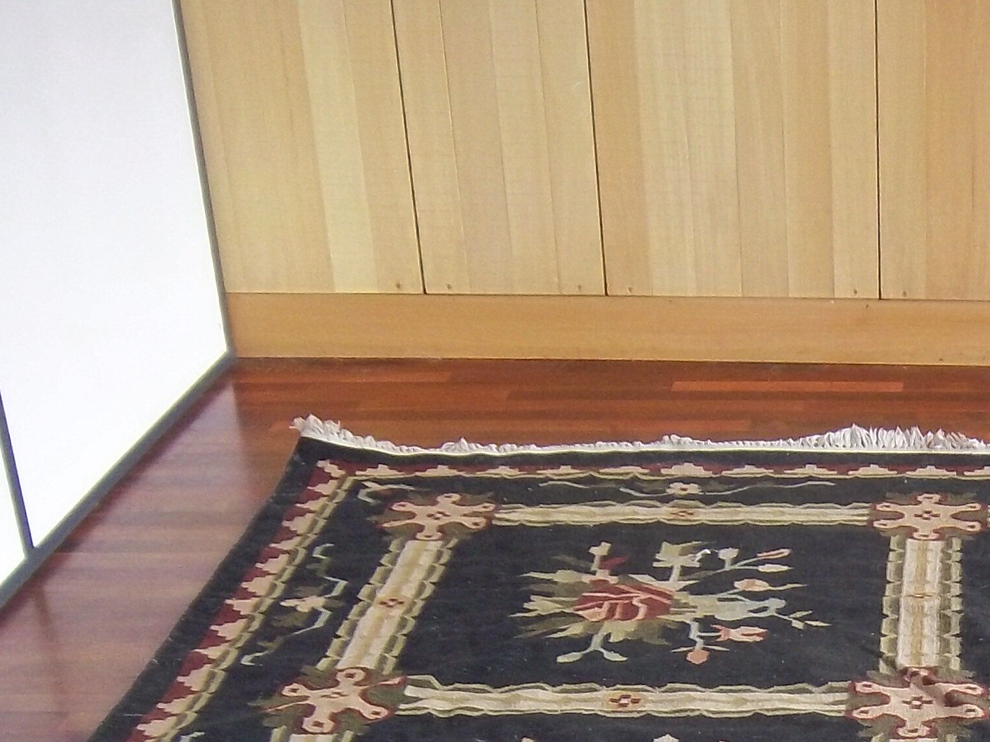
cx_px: 945
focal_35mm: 74
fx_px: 2116
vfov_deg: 18.8
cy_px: 906
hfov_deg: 25.3
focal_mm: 5.1
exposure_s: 1/80
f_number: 3.5
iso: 160
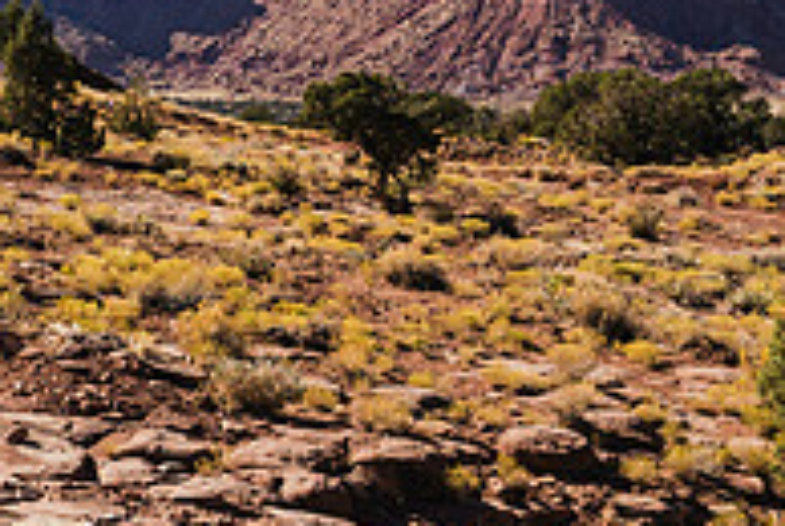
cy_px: 395
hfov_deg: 20.0
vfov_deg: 14.5
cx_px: -223
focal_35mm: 94
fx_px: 2053
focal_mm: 29
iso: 100
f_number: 5
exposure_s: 1/1000
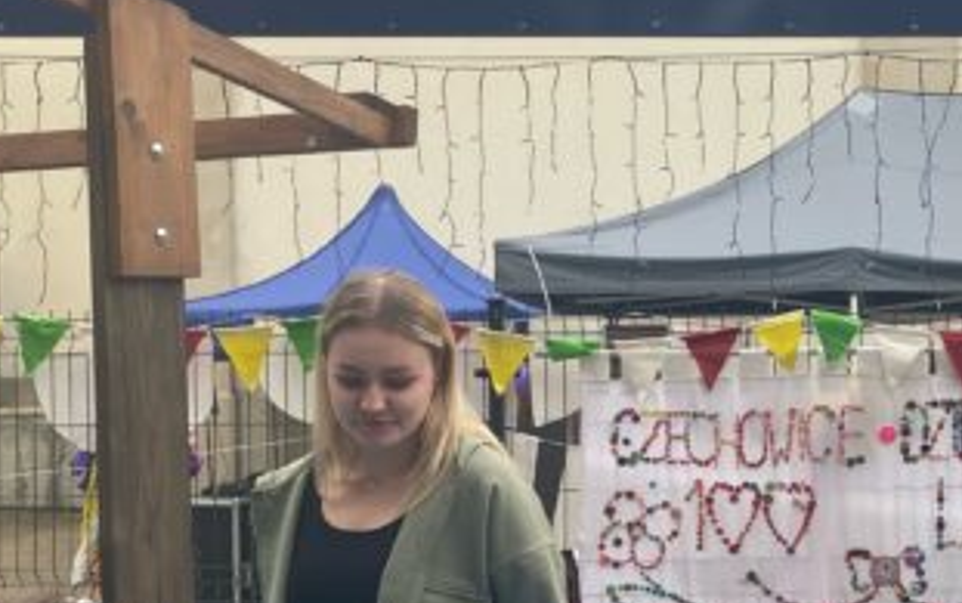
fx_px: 1784
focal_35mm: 68
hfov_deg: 28.5
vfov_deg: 19.1
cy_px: 402
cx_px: 943
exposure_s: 1/234
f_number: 1.8
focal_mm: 4.25
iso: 32
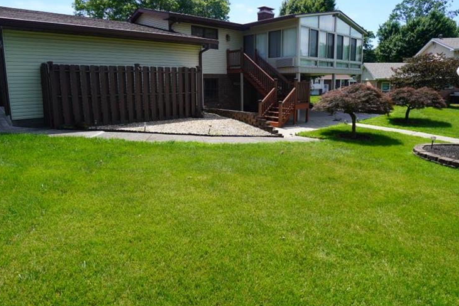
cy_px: 127
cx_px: 224
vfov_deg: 59.2
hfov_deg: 81.2
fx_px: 268
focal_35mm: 21
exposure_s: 1/320
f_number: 5
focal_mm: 10
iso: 100
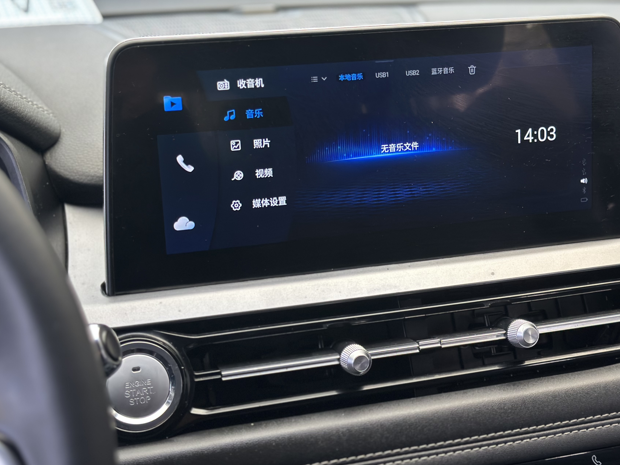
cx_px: 328
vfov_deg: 25.7
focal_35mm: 57
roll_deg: -1.6
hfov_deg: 33.8
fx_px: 1021
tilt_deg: -21.6
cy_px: 226
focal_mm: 6.86
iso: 80
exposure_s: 1/177
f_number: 1.78
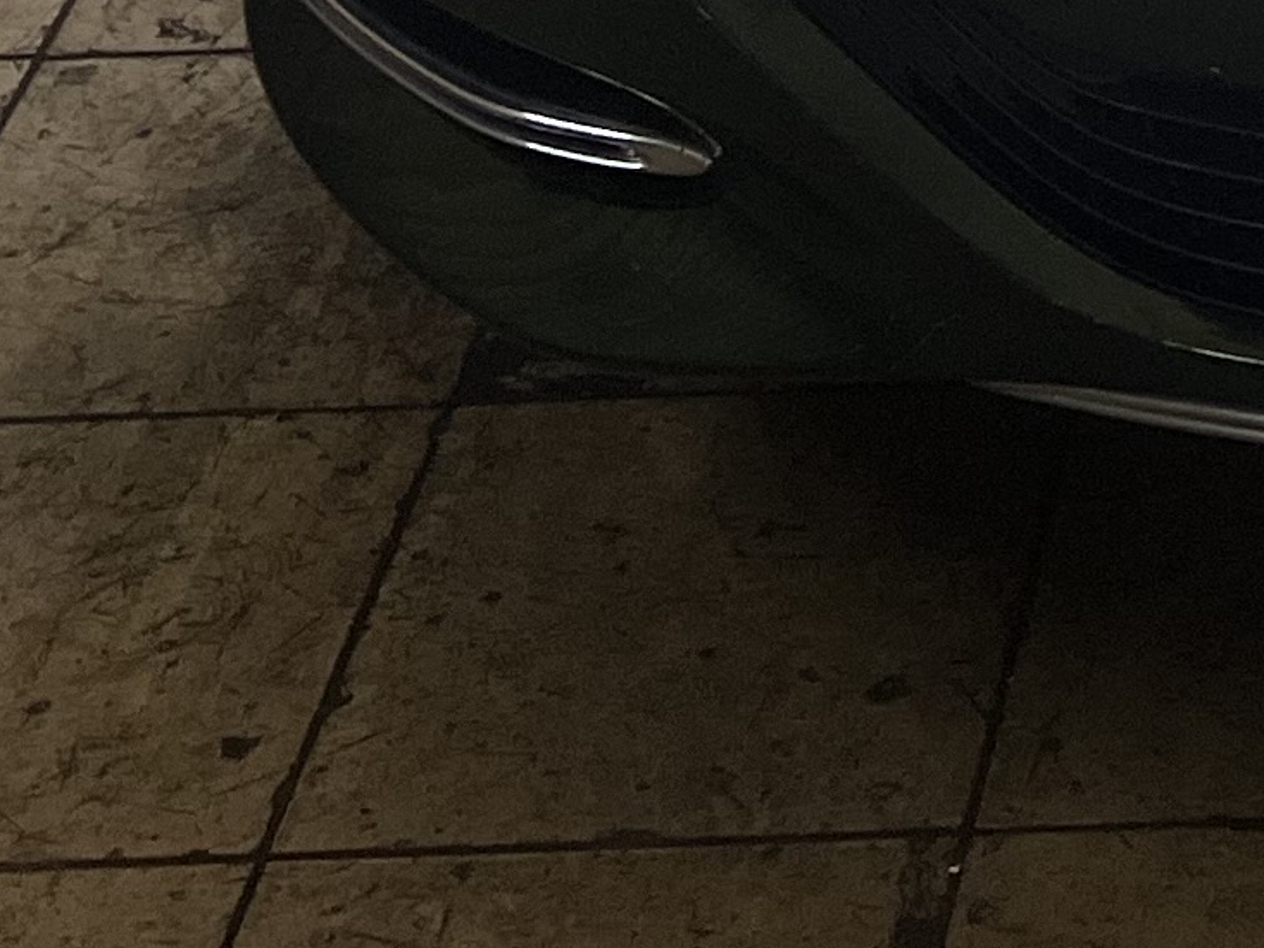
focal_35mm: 143
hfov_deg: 13.0
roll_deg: +3.1
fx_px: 5222
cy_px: -970
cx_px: 1950
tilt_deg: -23.7
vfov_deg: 9.6
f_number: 1.5
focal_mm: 5.7
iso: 64
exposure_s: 1/121
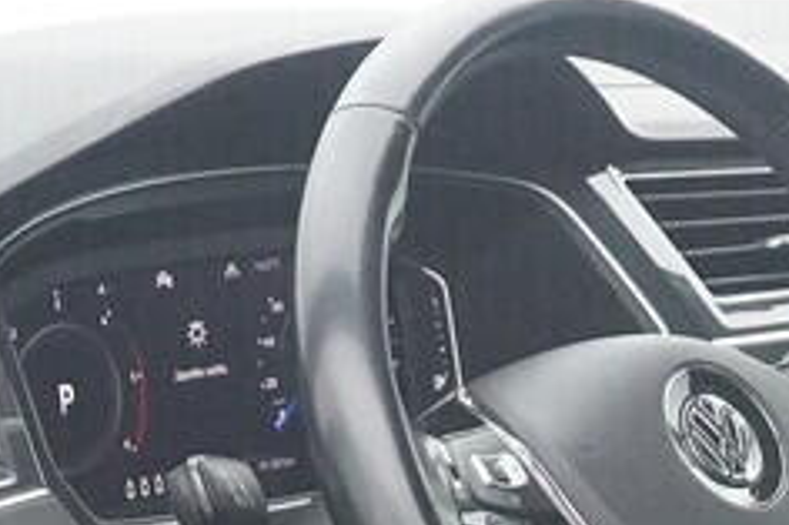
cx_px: 605
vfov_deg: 6.0
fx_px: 4818
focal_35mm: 220
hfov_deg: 9.3
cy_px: 1229
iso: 4000
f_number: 5.6
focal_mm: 24
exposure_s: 1/250
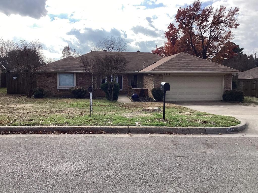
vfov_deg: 45.4
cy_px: 96
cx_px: 129
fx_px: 231
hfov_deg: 58.4
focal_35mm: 31
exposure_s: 1/1538
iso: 25
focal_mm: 3.3
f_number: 2.4
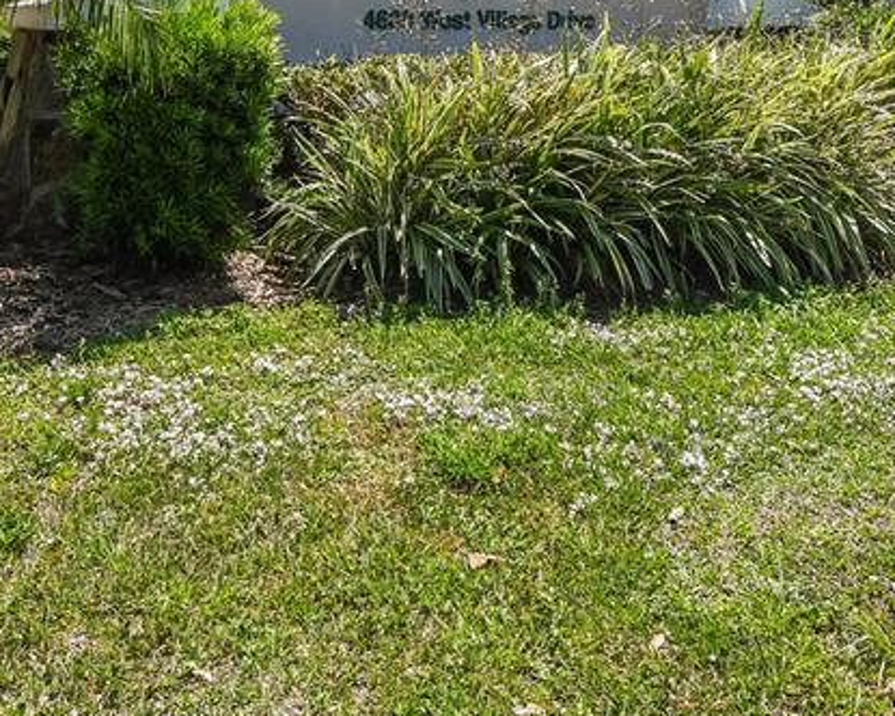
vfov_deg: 32.0
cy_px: 30
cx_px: 431
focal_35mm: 44
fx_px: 1165
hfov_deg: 42.0
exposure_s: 1/125
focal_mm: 13
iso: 100
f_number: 7.1
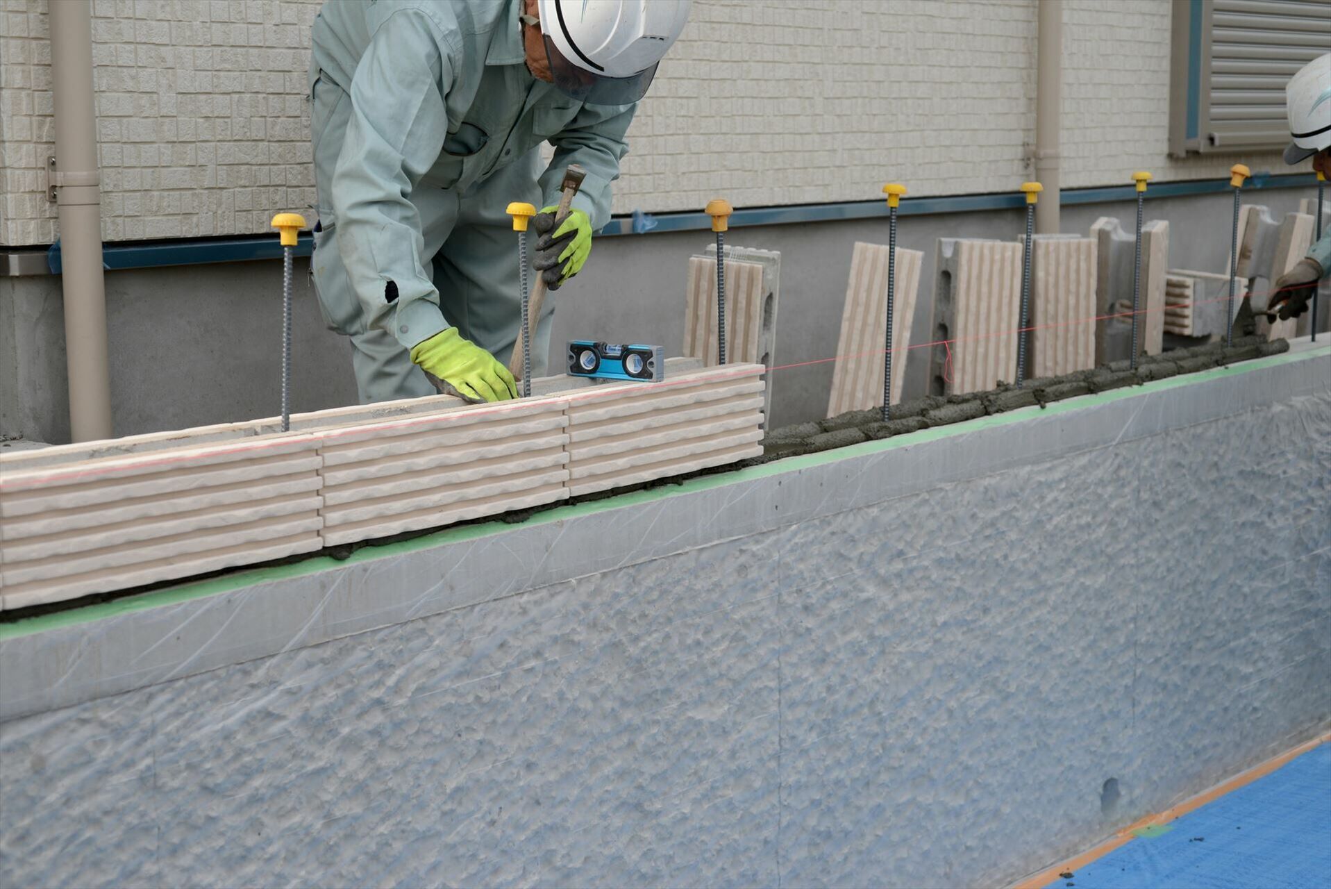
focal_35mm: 60
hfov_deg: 33.4
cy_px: 444
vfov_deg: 22.6
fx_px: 2219
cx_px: 666
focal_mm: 60
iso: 400
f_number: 5.6
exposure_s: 1/1000
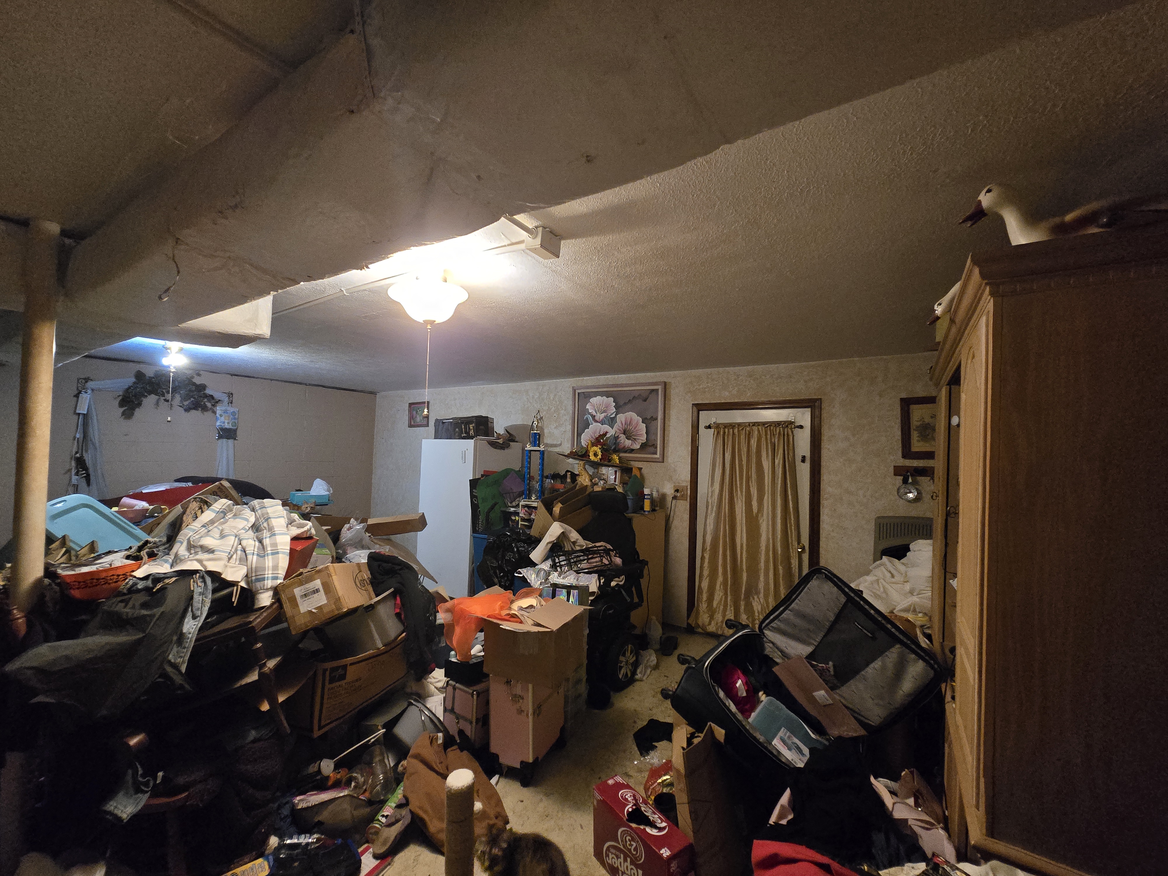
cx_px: 584
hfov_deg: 106.2
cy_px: 438
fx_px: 439
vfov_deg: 89.9
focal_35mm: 13
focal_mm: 2.2
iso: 1600
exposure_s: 1/60
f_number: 2.2
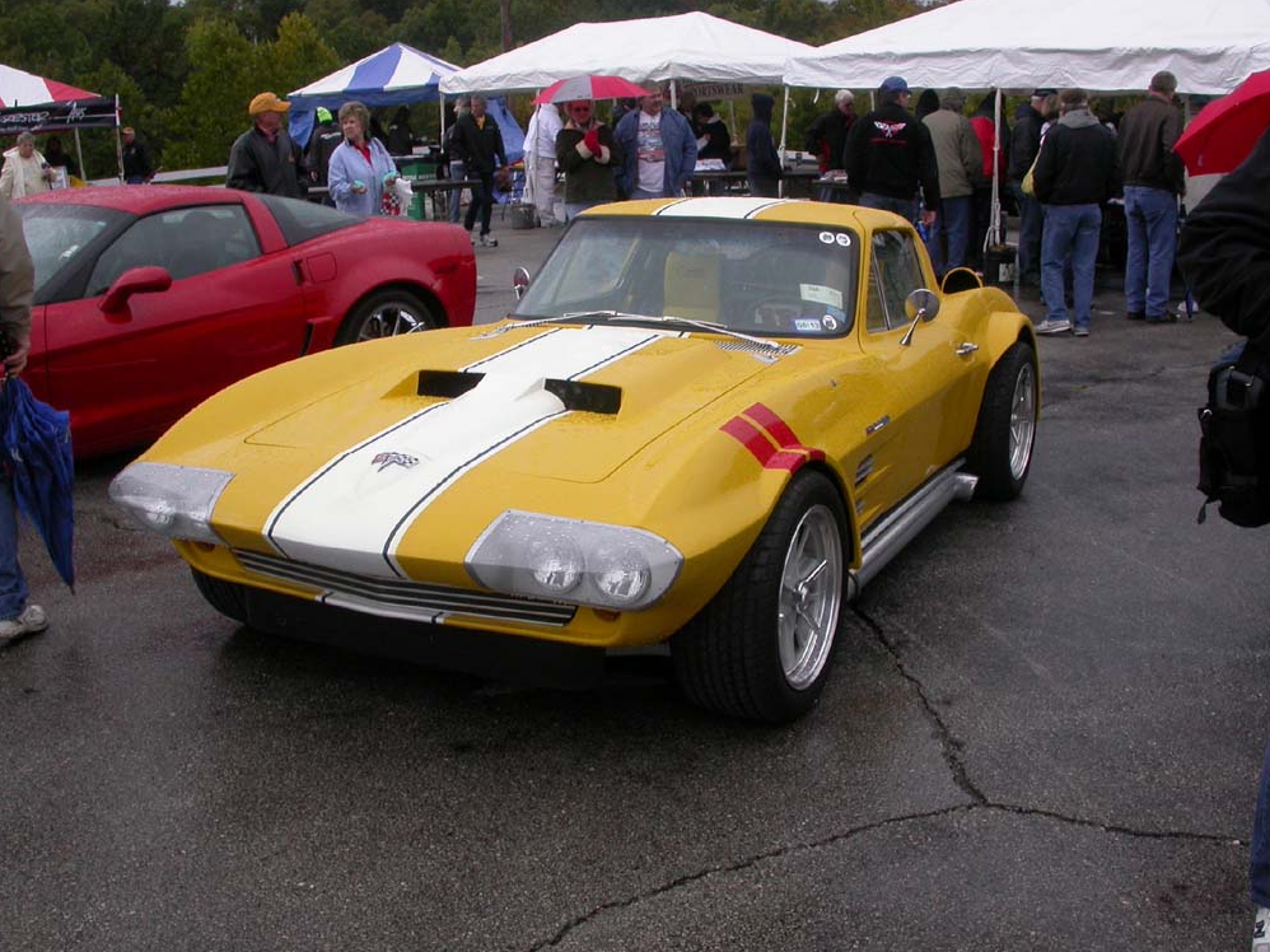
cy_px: 484
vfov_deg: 36.8
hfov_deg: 47.9
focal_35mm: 39
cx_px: 622
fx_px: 1430
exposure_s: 1/280
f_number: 6.7
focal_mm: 7.85
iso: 100
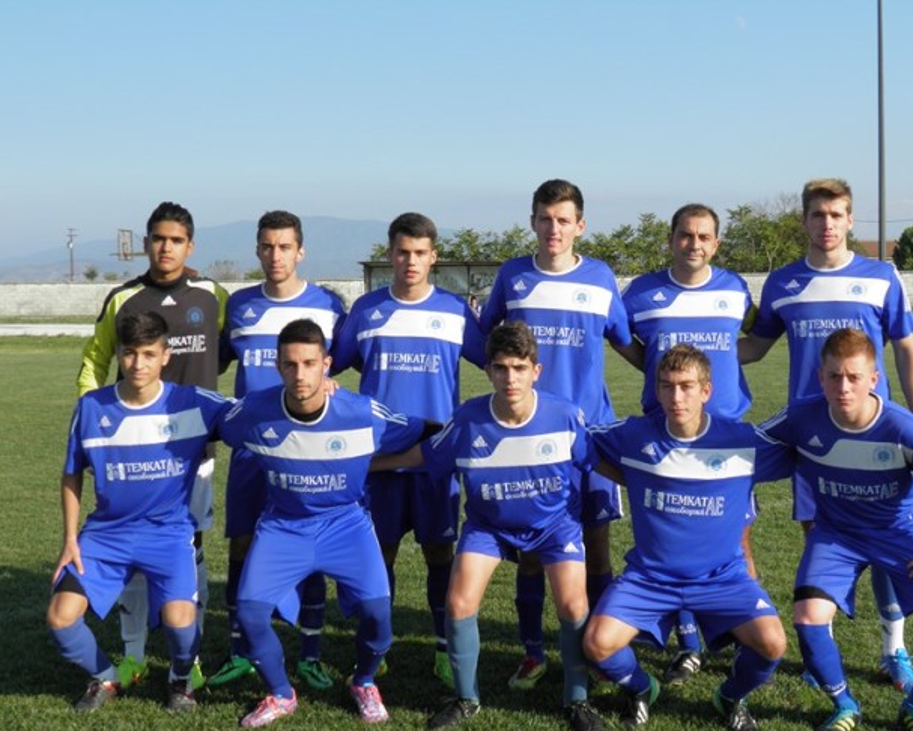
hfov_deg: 36.0
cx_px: 471
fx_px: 1406
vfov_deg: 29.2
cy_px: 368
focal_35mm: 52
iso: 50
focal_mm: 8.9
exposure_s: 1/250
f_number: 5.5
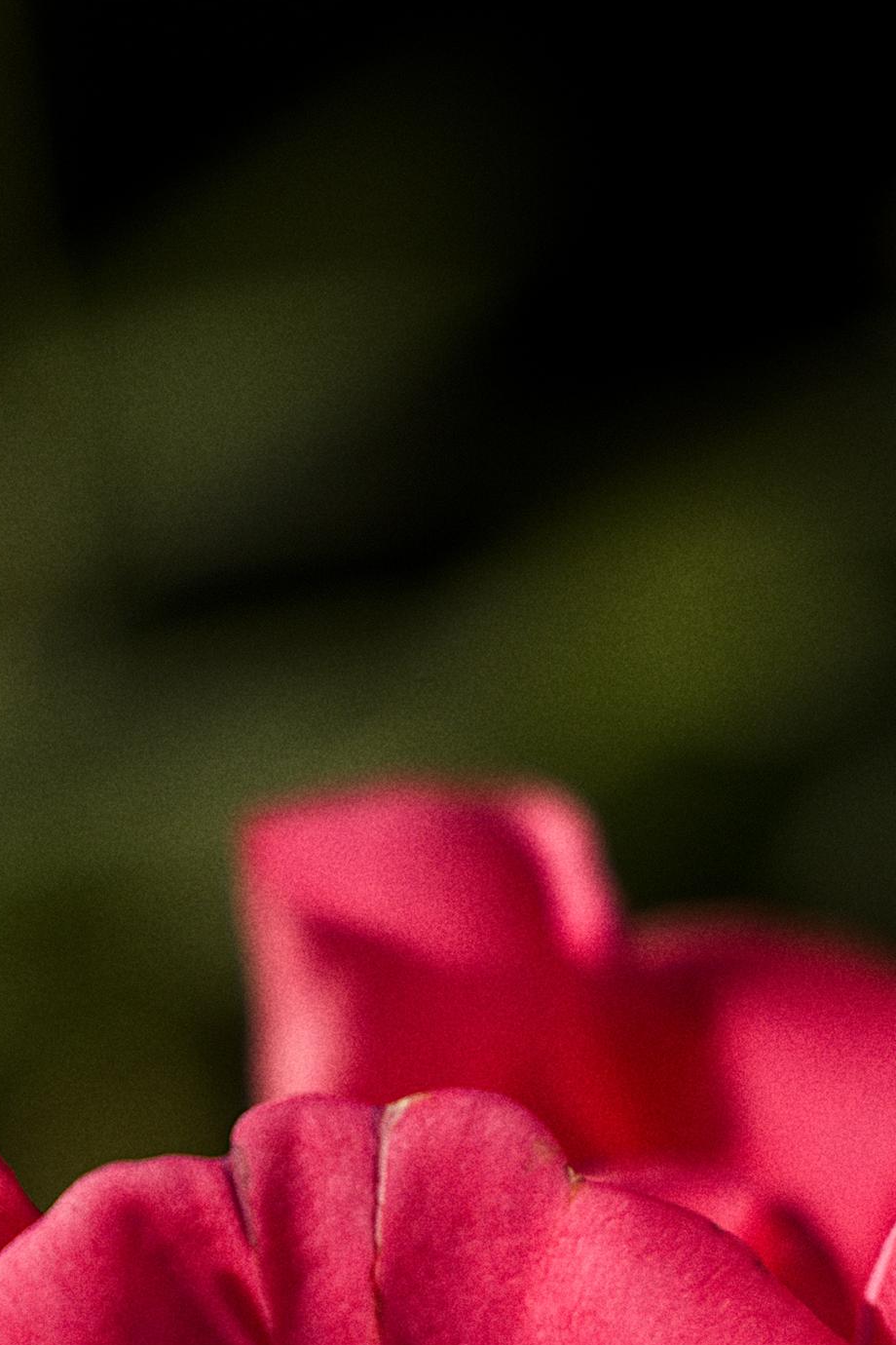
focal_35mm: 210
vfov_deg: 9.6
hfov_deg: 6.5
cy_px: 1667
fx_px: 7839
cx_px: 125
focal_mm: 50
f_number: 4.8
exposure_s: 1/1000
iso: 125
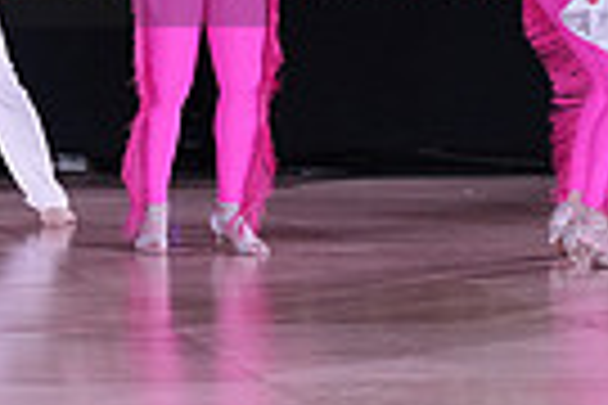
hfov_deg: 10.6
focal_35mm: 189
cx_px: -221
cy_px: -92
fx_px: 3192
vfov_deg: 7.2
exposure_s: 1/250
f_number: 5
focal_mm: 44
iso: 2500
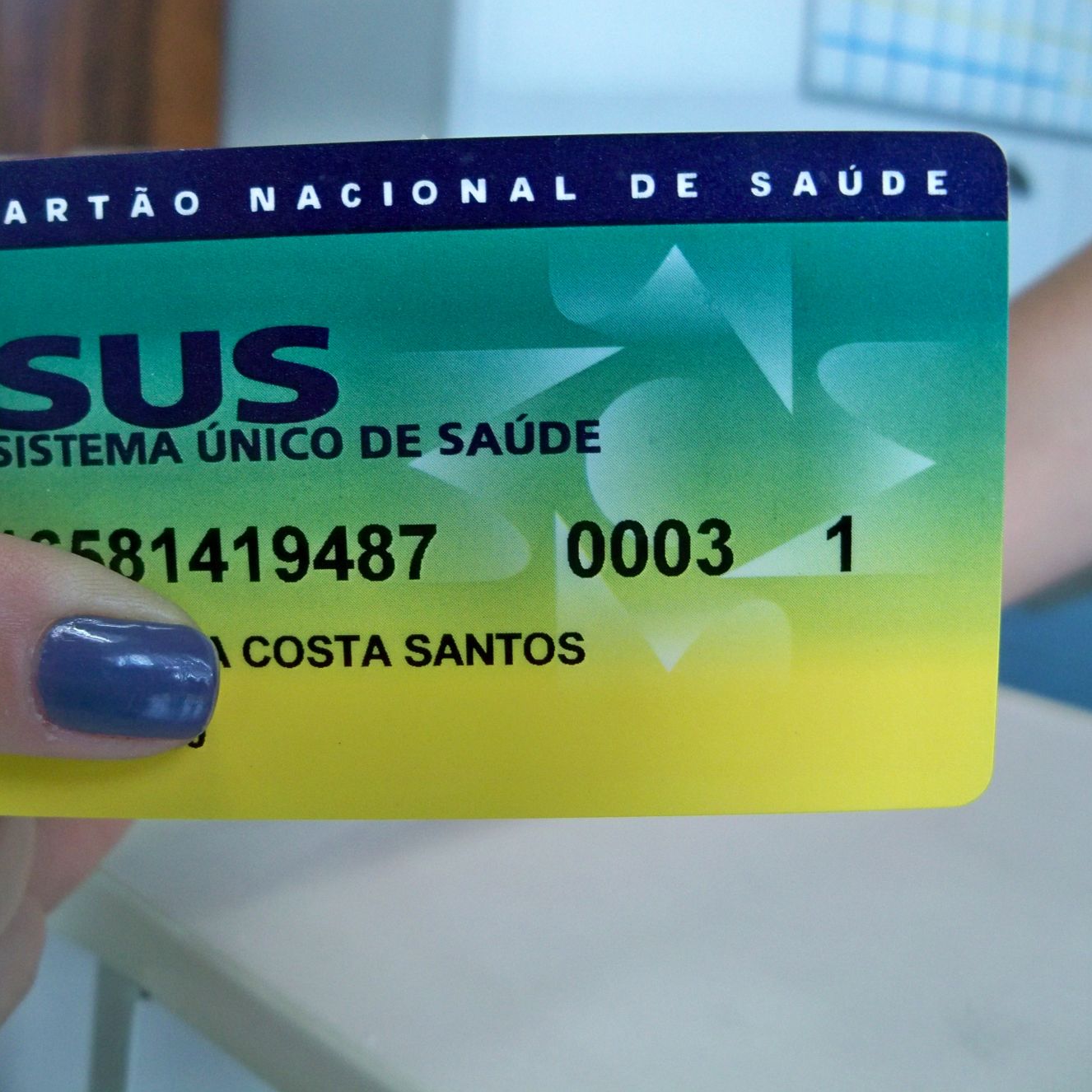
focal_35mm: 42
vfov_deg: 40.0
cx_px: 503
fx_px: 1499
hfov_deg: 40.0
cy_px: 542
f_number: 3.5
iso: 200
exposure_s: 1/30
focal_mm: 6.2
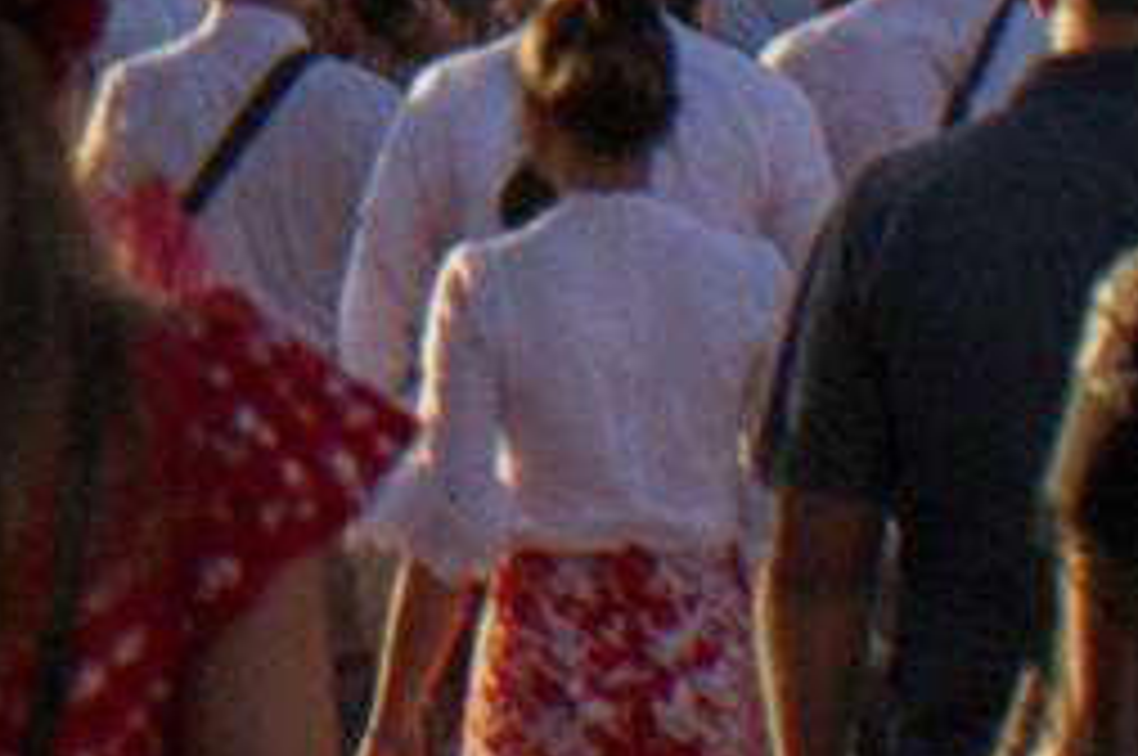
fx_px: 5872
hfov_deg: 10.7
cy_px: -320
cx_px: -540
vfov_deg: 7.3
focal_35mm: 186
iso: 800
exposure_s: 1/500
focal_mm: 47
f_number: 7.1
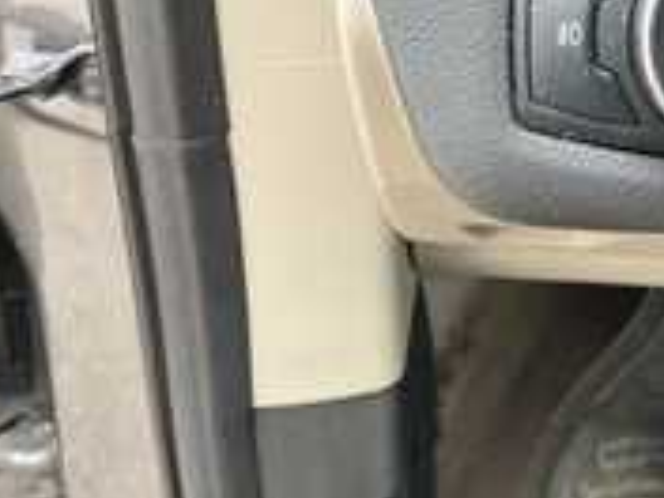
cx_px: 589
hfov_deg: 28.3
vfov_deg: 22.2
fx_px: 1266
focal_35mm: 66
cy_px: 189
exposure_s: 1/64
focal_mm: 3
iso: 64
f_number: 1.8
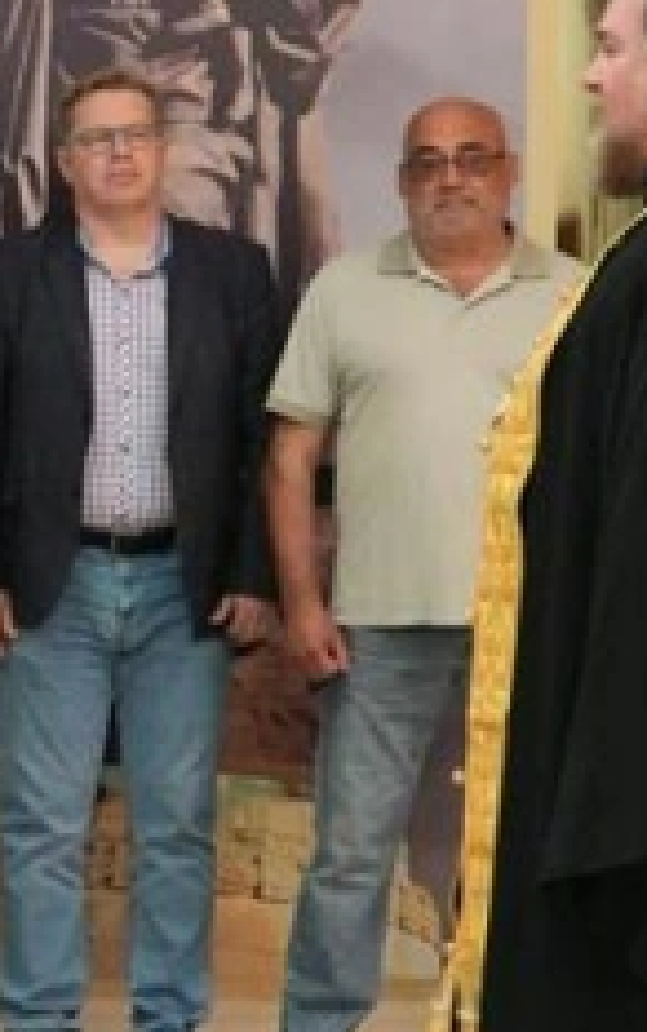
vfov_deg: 13.7
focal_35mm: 153
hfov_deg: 8.5
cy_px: 611
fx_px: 4298
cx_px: -177
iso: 4000
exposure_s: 1/160
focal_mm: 31
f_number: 4
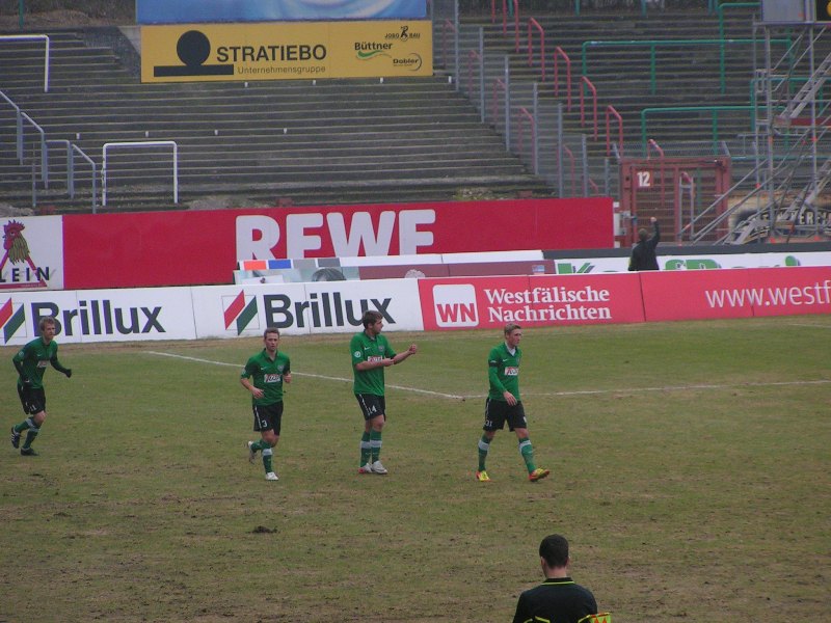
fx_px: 6506
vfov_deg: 5.5
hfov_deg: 7.3
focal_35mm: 271
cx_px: 416
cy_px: 312
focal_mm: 41.4
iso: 160
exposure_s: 1/320
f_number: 3.5
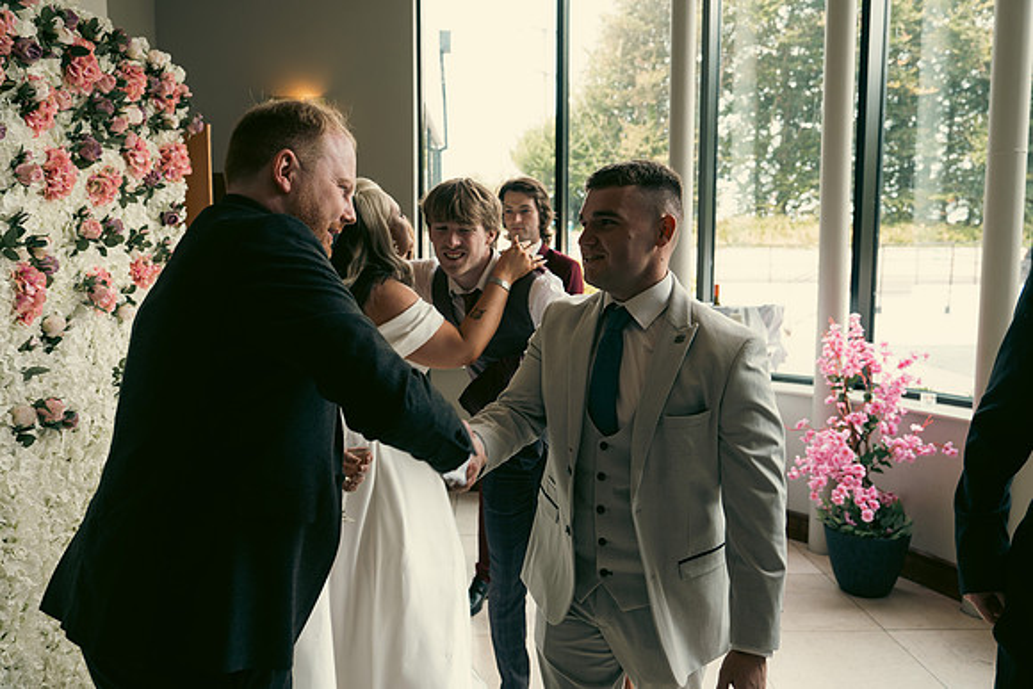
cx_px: 516
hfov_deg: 65.5
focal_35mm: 28
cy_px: 344
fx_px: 804
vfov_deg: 46.4
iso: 320
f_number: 3.5
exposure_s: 1/160
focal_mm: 28
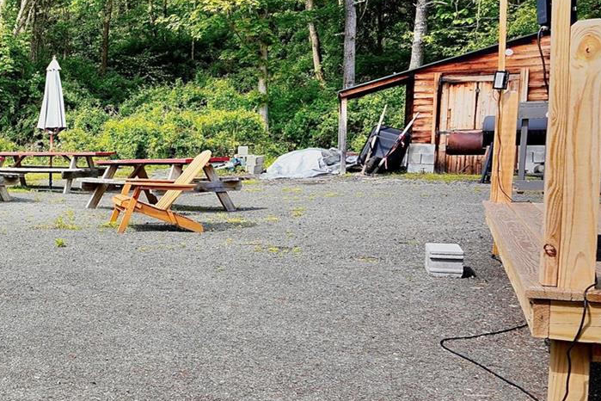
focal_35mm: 43
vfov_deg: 31.4
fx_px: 714
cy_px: 206
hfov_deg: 32.7
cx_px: -199
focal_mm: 14.6
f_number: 8
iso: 100
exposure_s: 1/80
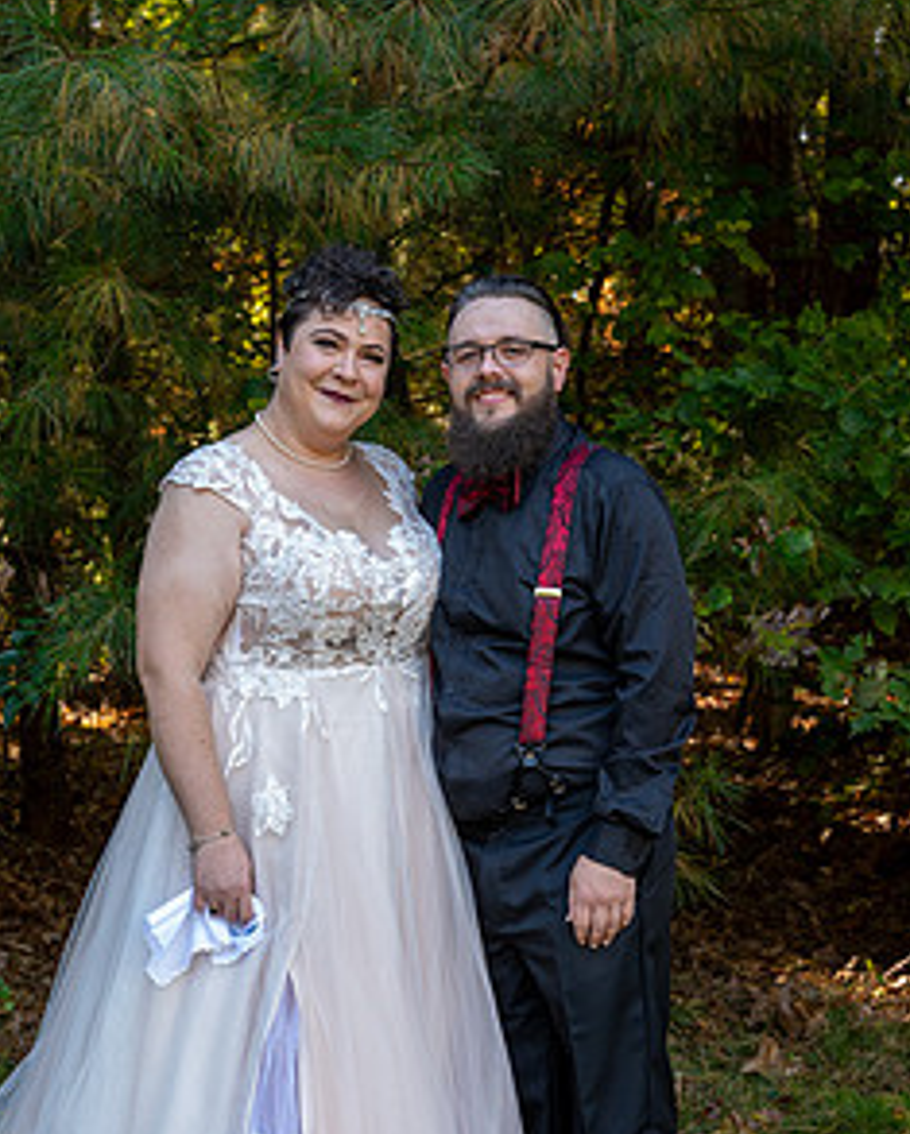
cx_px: 381
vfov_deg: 31.6
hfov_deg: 25.8
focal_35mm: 59
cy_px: 778
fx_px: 1983
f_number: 4.5
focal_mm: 41
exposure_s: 1/200
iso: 800
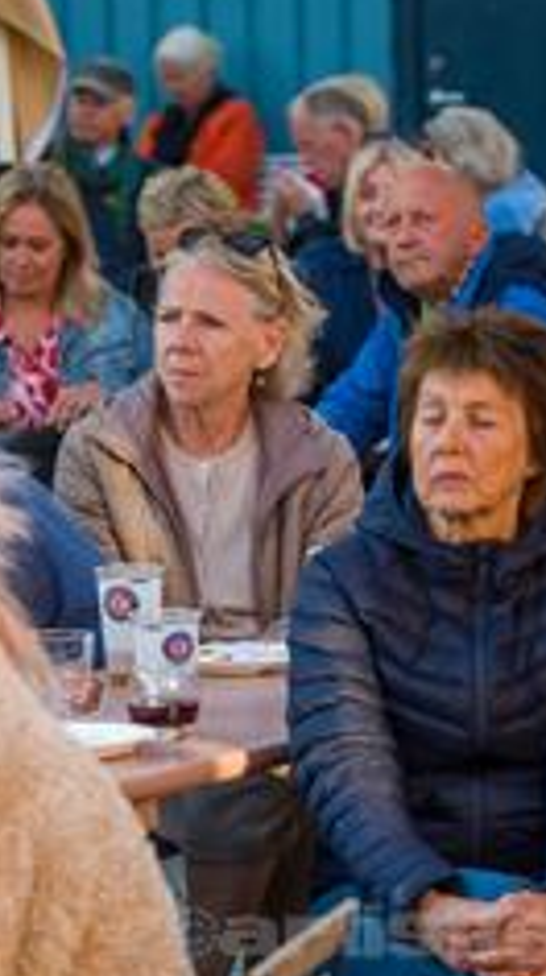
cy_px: 631
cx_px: 199
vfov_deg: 9.6
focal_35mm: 224
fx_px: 5790
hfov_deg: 5.4
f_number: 2.8
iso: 320
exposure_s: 1/640
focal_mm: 70
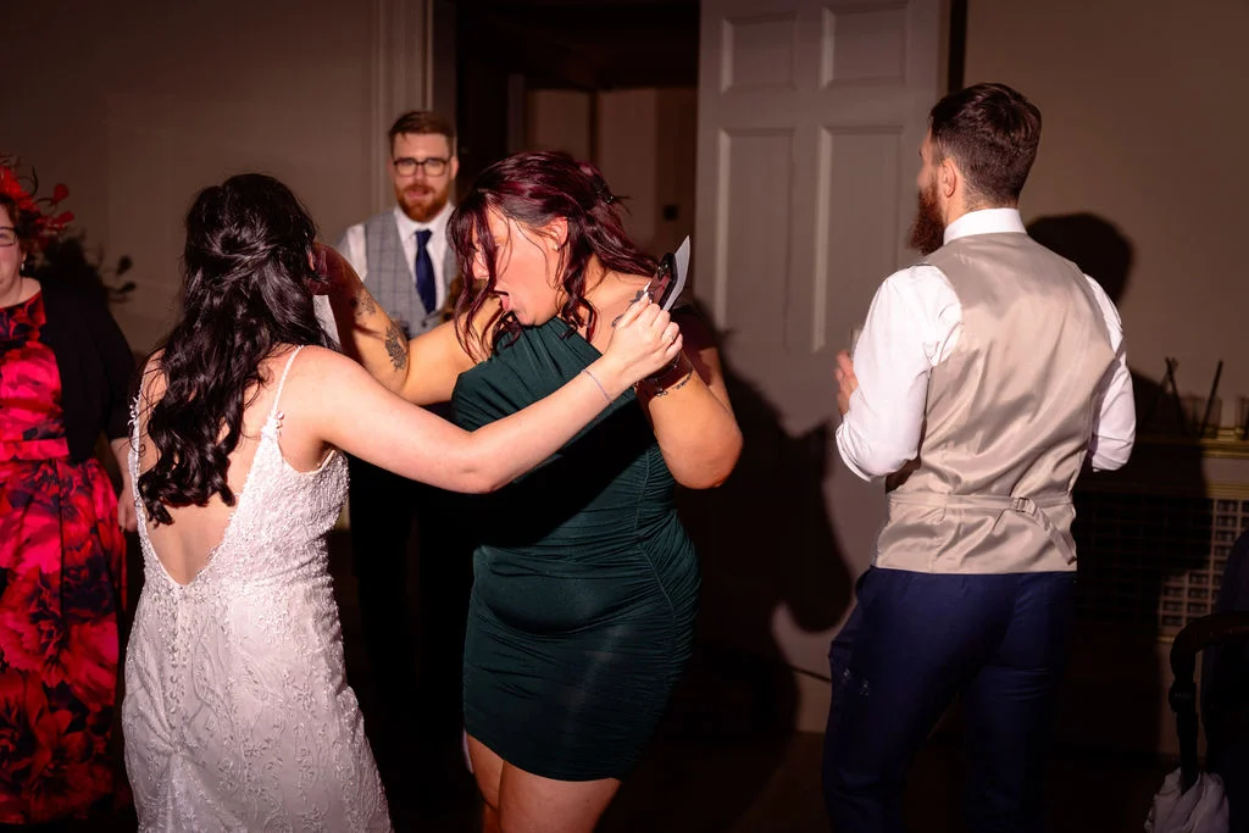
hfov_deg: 42.7
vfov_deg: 29.3
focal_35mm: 46
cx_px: 624
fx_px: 1596
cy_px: 416
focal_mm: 46
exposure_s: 1/200
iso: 800
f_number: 2.8
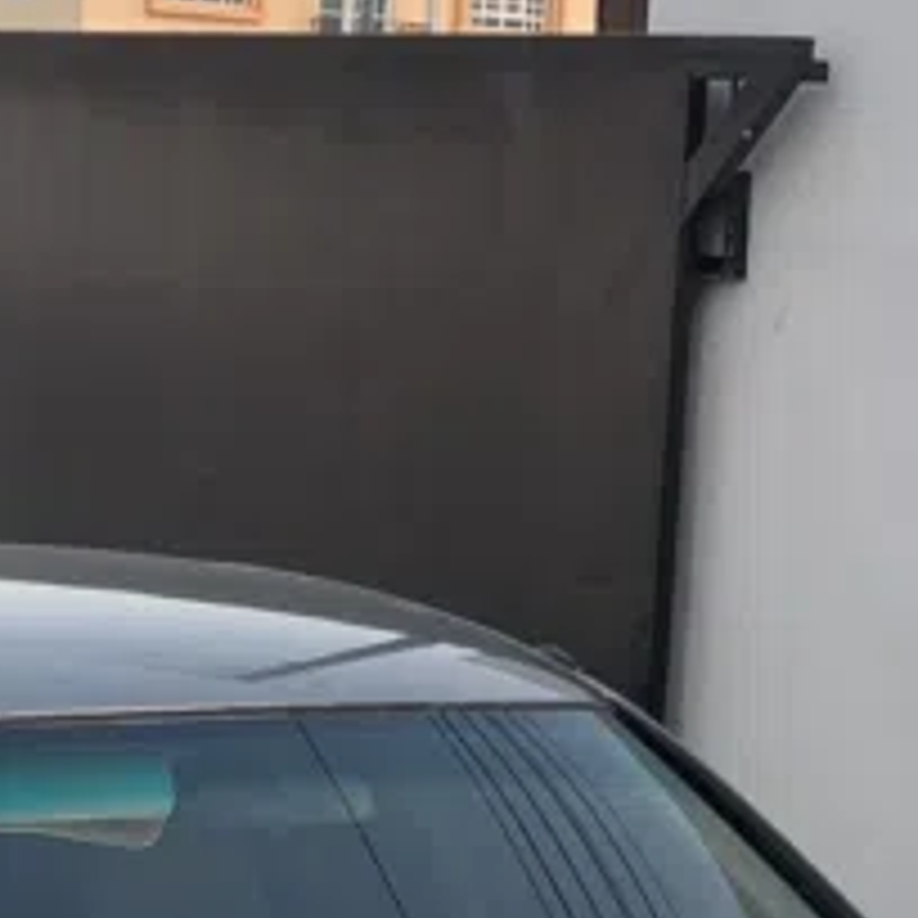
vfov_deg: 23.6
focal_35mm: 72
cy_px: 738
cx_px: 378
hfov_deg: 24.0
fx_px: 2160
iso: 40
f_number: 1.5
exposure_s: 1/209
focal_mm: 5.7
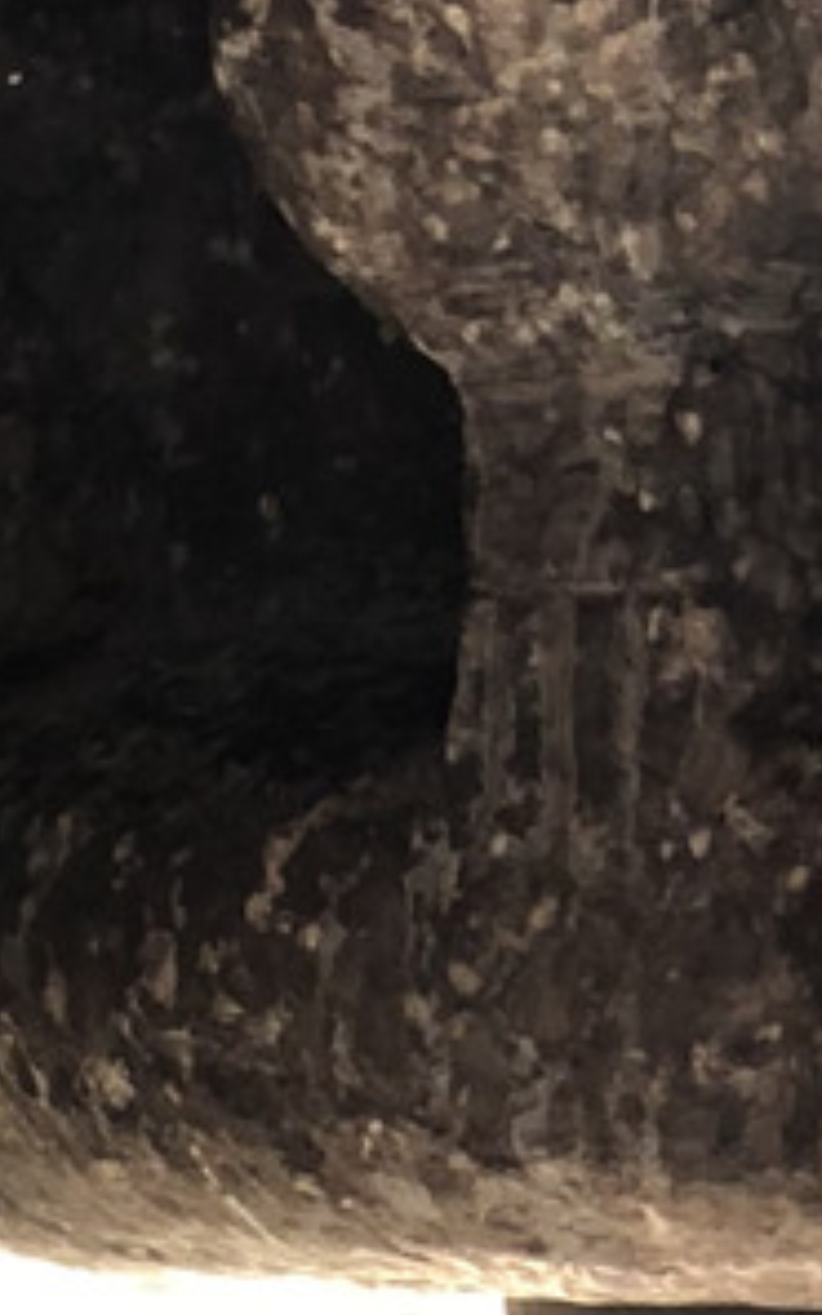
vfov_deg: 6.8
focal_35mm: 298
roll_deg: +1.5
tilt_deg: +11.9
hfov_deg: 4.3
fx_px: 10681
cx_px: 1640
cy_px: -1333
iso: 32
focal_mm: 6
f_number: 2.4
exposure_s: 1/60
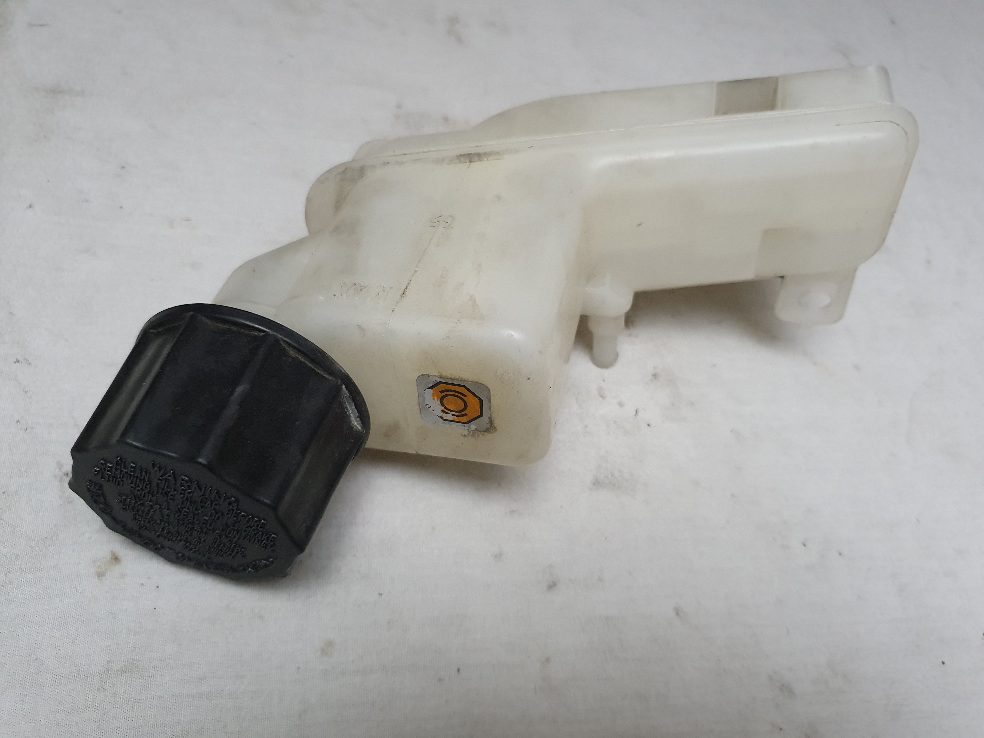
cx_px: 492
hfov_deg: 67.3
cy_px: 369
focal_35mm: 26
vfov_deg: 53.1
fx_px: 739
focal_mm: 4.32
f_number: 1.5
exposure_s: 1/50
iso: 500
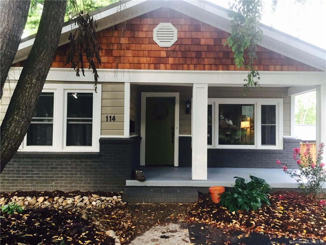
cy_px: 122
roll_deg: -1.4
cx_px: 163
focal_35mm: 29
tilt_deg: +4.1
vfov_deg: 48.2
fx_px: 273
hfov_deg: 61.7
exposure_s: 1/30
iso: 40
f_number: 2.2
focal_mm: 4.15
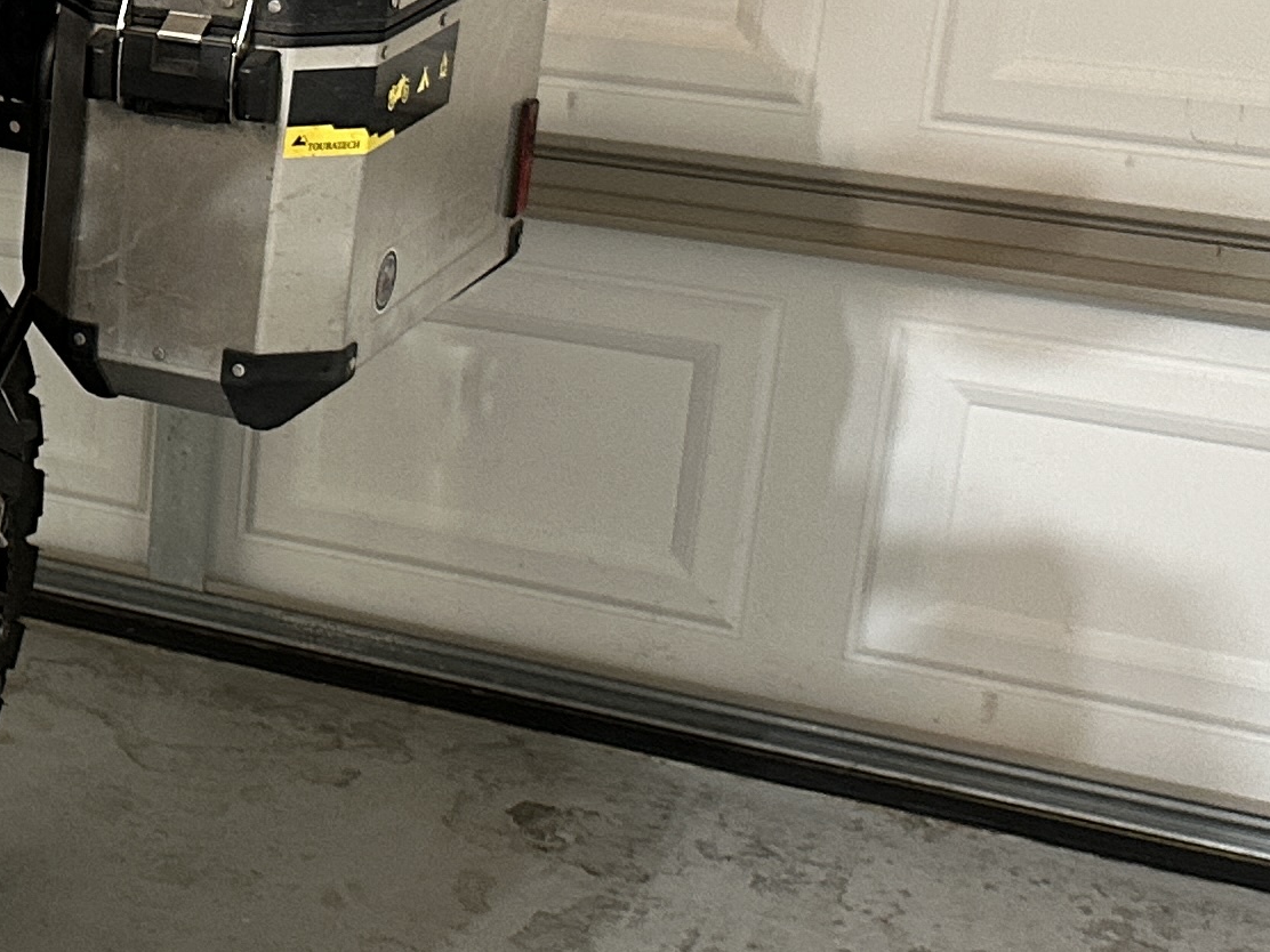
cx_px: -700
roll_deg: +0.7
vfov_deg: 17.0
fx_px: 3192
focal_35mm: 87
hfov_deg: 19.3
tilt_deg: -17.9
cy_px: 427
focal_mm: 6.86
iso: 400
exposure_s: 1/60
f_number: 1.78
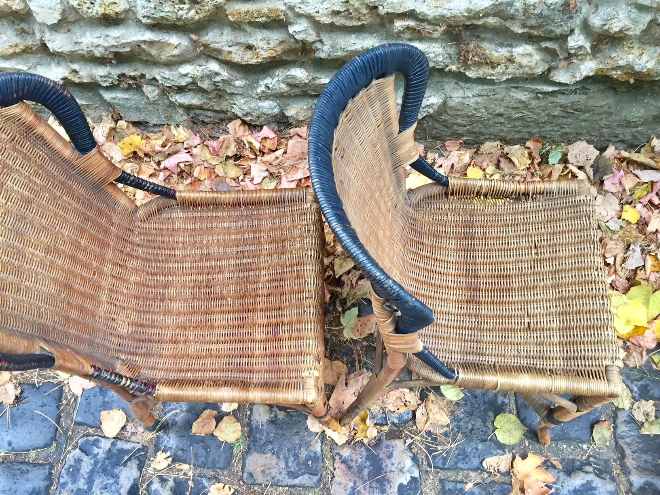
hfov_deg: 61.7
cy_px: 248
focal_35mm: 29
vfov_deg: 48.2
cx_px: 330
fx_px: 553
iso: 100
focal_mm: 4.15
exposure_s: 1/33
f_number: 2.2
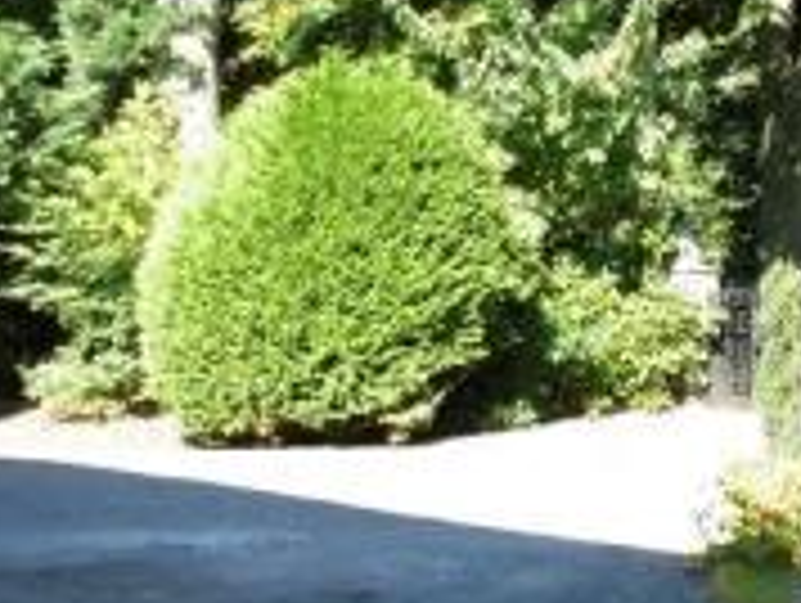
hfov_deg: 26.8
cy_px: 268
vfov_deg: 20.5
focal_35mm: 72
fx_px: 1668
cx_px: 556
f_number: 3
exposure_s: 1/200
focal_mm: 4
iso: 100
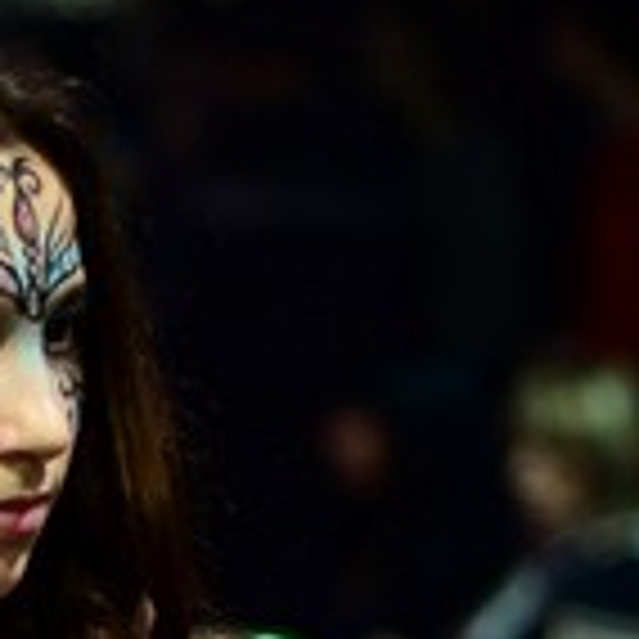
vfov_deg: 7.4
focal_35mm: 233
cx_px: -112
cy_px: 770
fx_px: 4866
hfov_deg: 7.5
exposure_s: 1/160
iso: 320
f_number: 1.4
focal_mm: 50
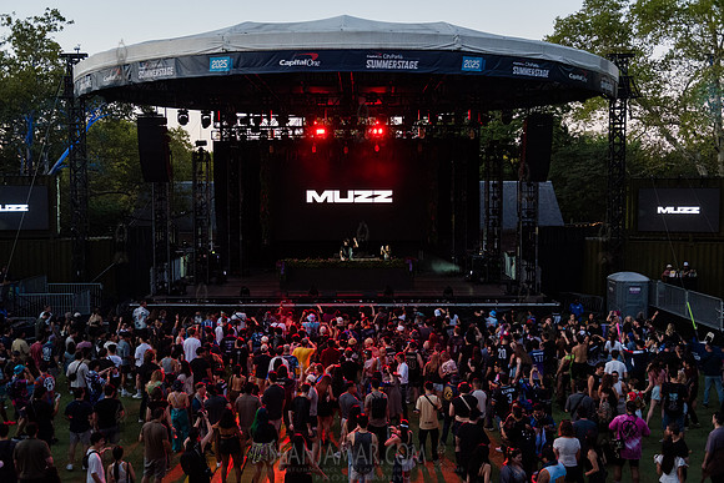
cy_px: 242
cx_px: 362
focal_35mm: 35
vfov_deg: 37.4
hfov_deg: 53.8
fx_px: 713
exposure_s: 1/640
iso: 4000
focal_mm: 35
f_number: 3.2
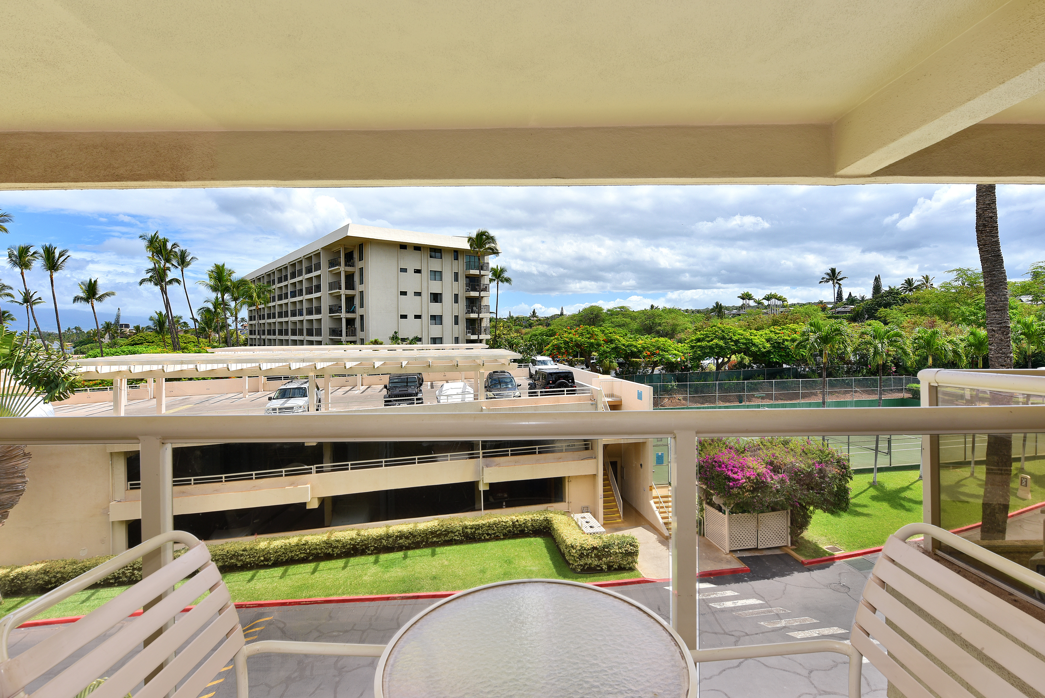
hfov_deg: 93.3
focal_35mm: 17
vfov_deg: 70.5
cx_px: 522
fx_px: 494
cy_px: 349
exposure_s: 1/200
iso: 100
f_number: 11
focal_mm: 17
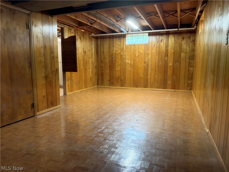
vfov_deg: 56.8
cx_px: 114
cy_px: 86
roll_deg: +2.0
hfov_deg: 71.6
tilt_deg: -4.9
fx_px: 159
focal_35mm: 24
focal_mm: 6.93
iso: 250
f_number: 1.48
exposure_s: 1/60
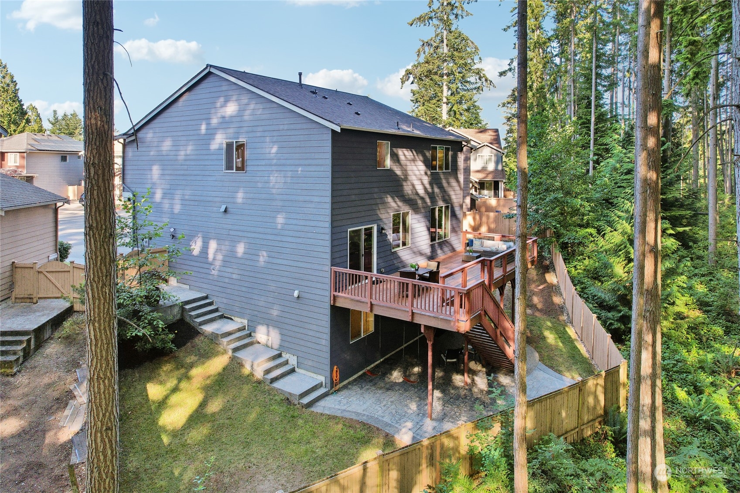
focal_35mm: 22
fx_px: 452
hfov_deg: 78.6
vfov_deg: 57.2
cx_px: 370
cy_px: 246
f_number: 2.8
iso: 100
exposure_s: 1/250
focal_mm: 8.4
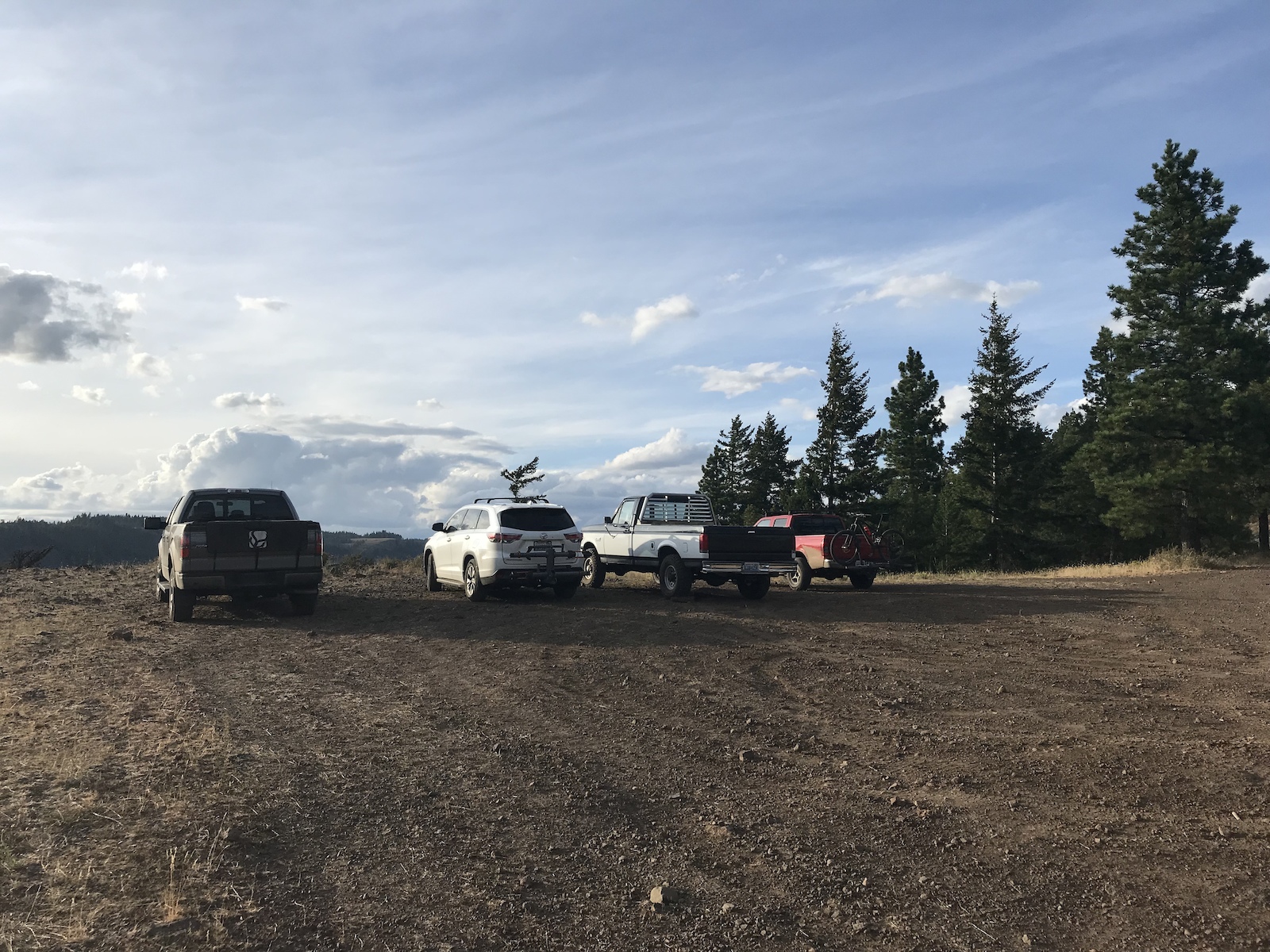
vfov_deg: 49.7
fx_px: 1027
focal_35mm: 28
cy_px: 476
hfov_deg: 63.4
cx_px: 635
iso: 20
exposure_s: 1/2457
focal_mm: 3.99
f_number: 1.8
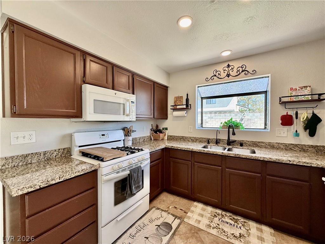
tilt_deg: -0.3
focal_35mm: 14
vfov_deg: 85.7
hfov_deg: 102.1
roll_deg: +0.1
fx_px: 131
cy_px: 122
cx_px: 162
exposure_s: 1/120
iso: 80
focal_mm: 2.22
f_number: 2.2
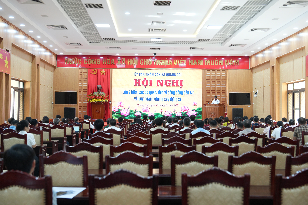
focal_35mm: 46
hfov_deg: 42.7
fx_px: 394
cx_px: 154
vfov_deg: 29.2
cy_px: 102
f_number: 3.5
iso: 1000
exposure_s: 1/80
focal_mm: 46
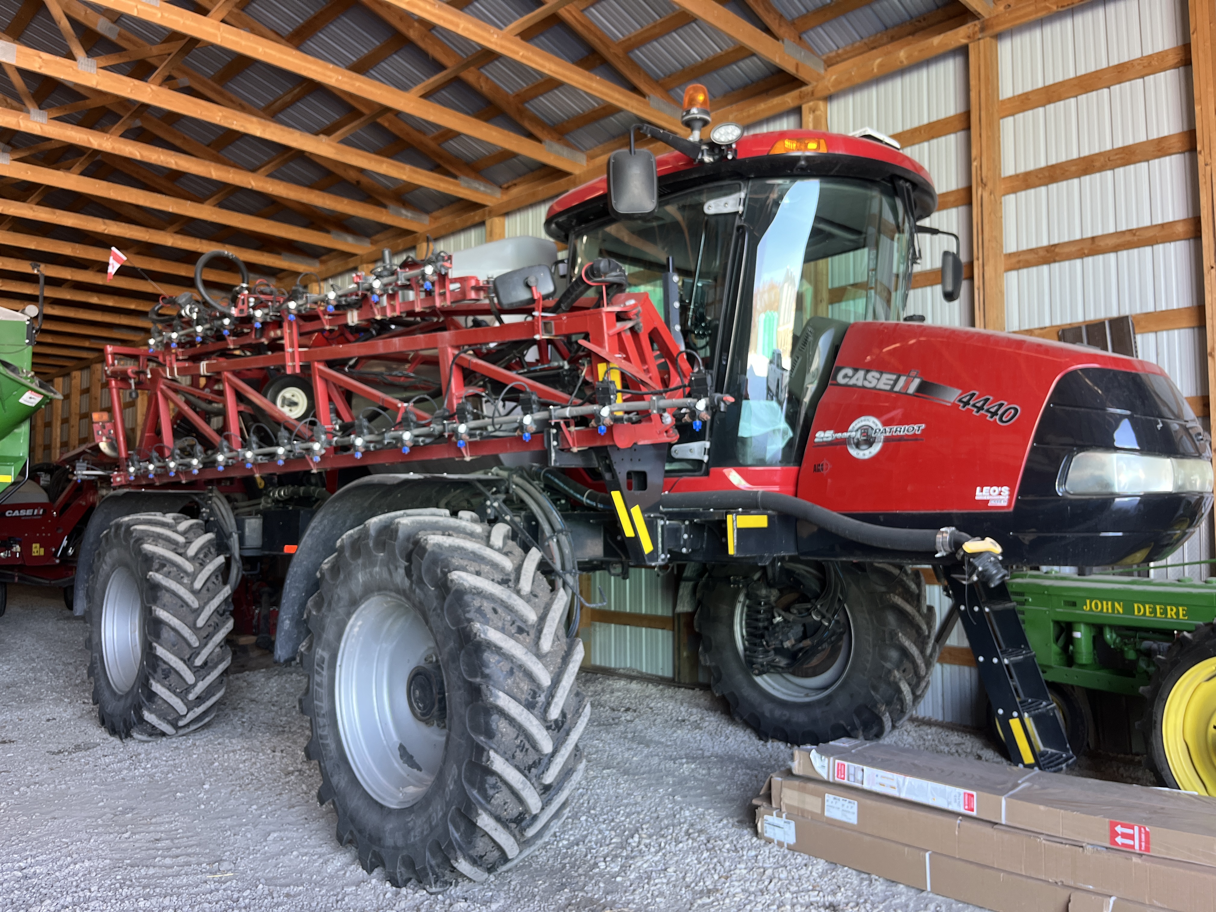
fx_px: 913
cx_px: 608
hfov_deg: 67.3
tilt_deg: +3.3
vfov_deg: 53.1
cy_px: 456
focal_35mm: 26
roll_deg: +0.3
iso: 100
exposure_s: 1/122
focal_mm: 5.1
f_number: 1.6
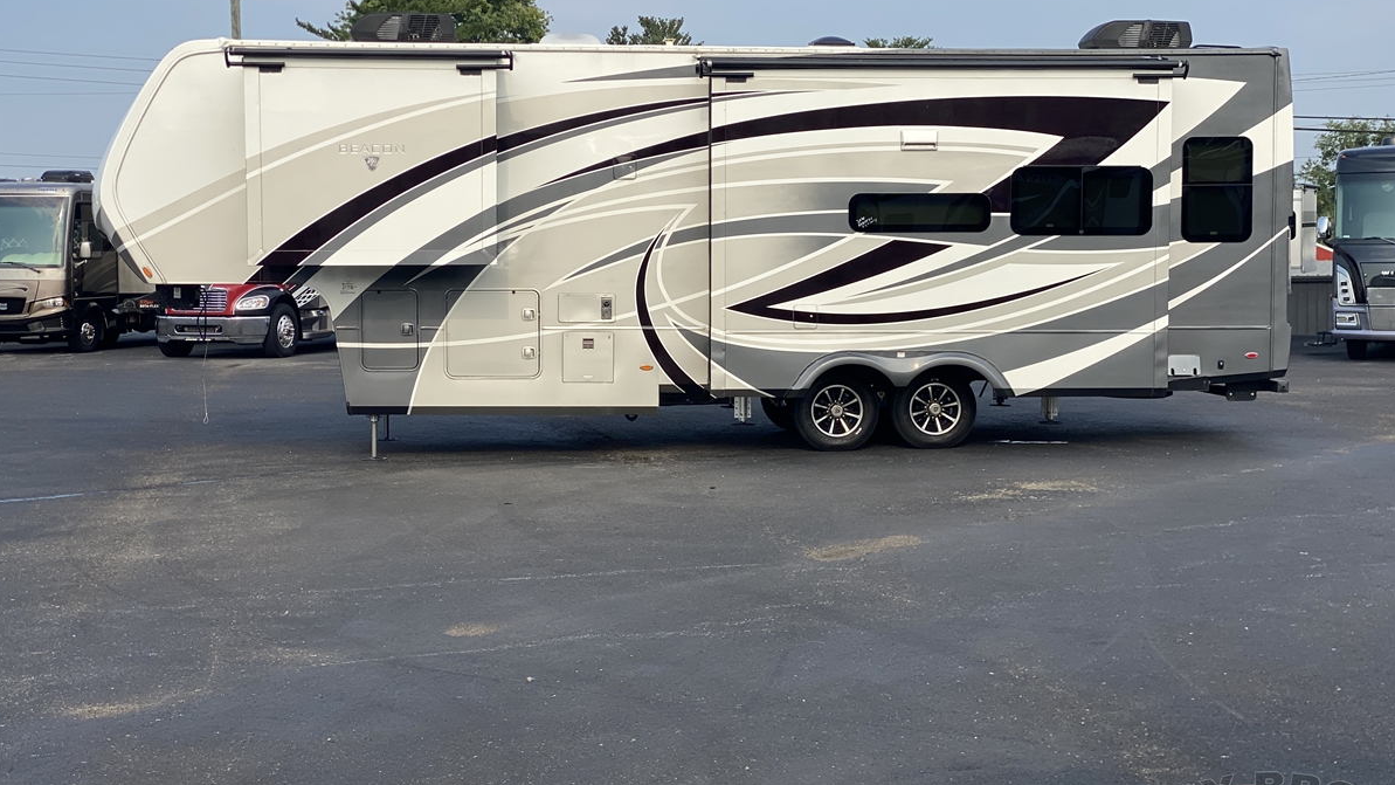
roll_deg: +0.8
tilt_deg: -3.2
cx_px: 696
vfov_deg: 21.1
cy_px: 397
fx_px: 2108
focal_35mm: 57
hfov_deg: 36.6
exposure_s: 1/959
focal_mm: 6
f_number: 2
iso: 20
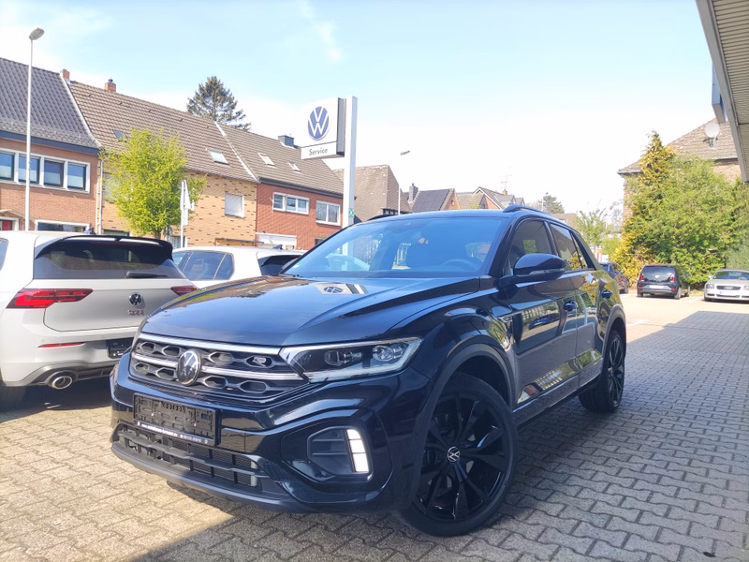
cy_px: 281
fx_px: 541
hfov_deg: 69.4
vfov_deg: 54.9
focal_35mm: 25
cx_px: 374
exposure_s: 1/450
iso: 50
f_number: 1.79
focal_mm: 4.71
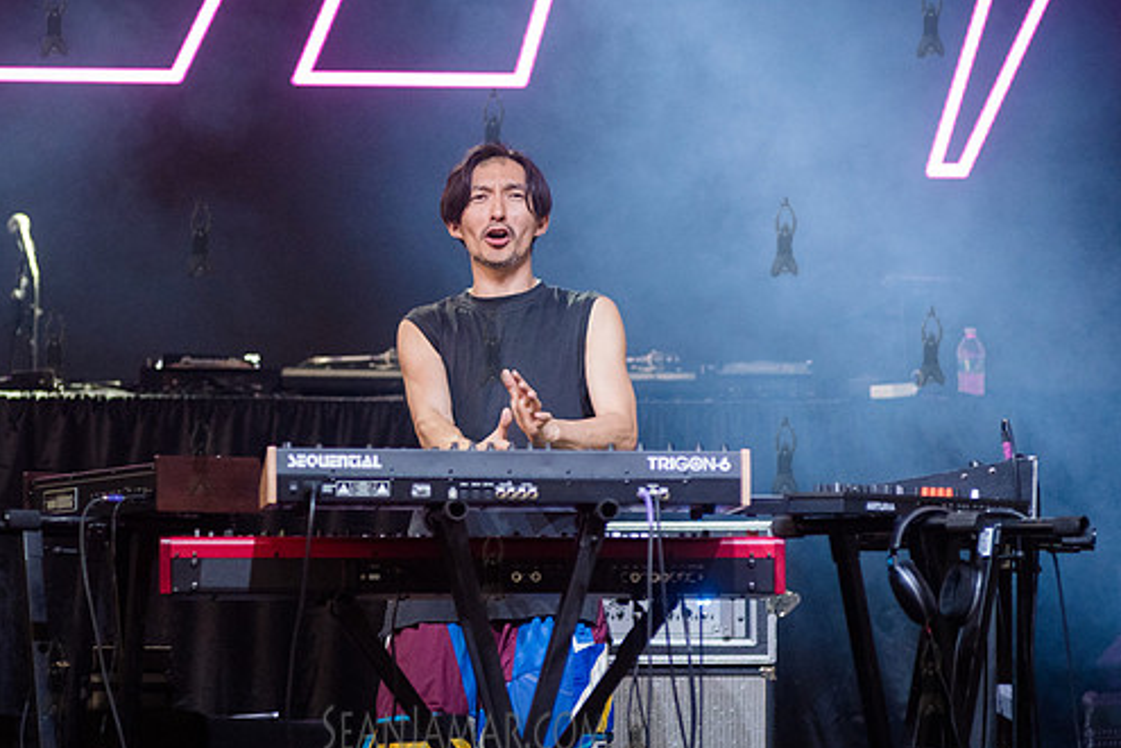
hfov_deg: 7.9
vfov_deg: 5.3
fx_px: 8127
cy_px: 343
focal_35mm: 261
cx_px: 358
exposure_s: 1/320
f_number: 4
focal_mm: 185
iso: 5000
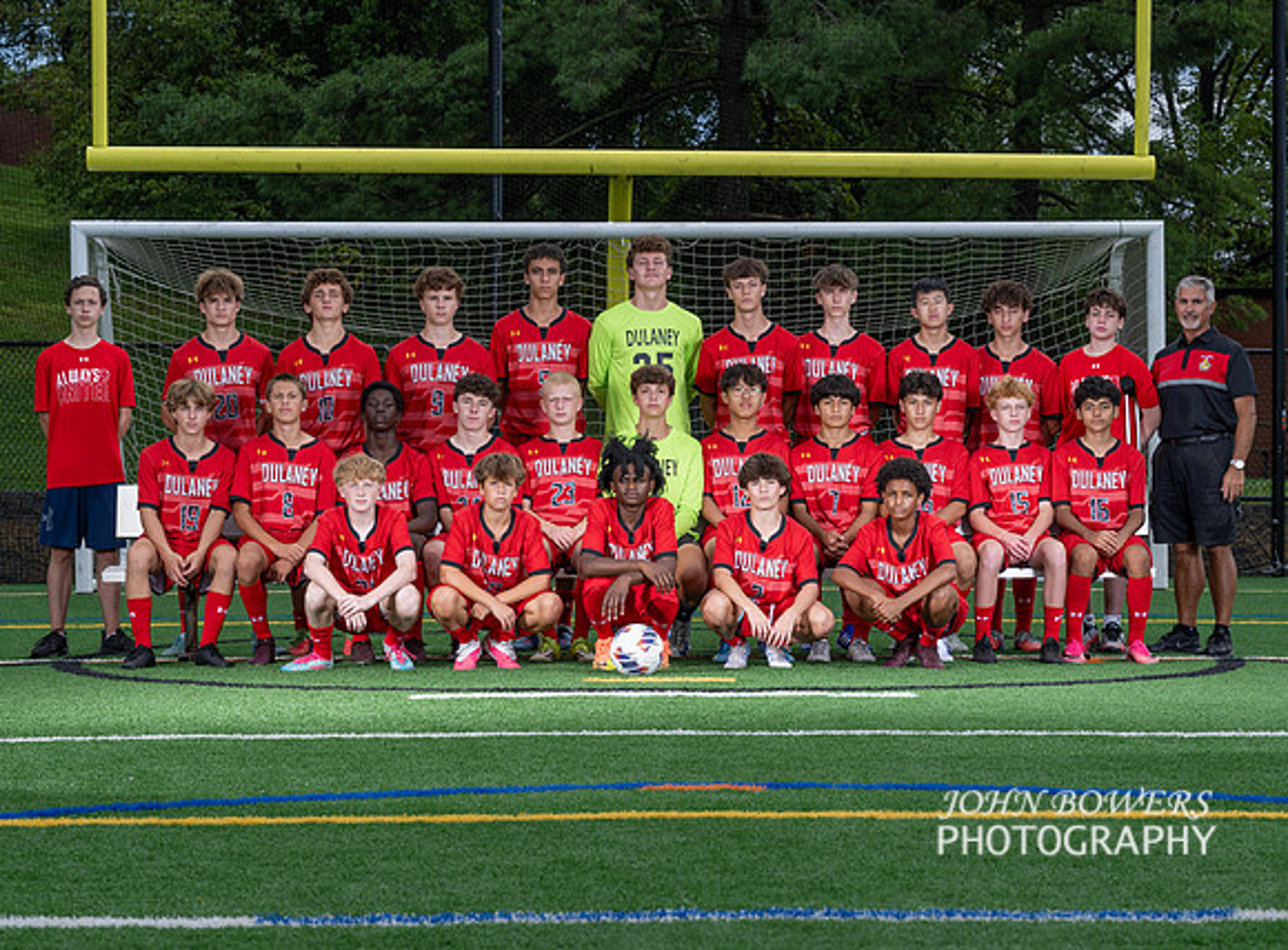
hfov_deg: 20.5
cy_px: 570
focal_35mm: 96
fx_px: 3569
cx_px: 698
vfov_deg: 15.2
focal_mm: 75
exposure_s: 1/200
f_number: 7.1
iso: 64
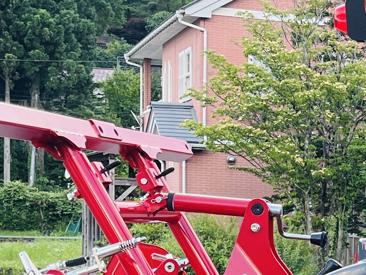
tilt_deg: -5.2
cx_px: 539
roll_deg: -1.9
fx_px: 1248
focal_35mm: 118
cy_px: 321
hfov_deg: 15.5
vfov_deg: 12.3
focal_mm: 5.1
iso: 40
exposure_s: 1/232
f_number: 1.6
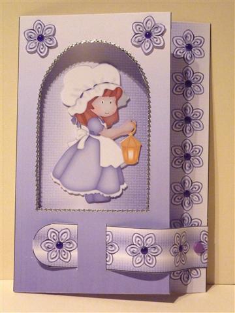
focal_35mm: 96
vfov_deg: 20.4
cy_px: 156
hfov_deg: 15.4
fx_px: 869
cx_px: 118
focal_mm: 15.8
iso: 800
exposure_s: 1/25
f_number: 4.3
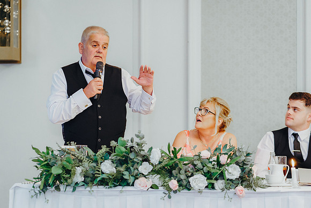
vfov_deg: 14.7
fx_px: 806
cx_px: 156
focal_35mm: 93
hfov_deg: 21.9
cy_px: 114
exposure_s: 1/125
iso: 2000
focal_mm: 85
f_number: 2.8
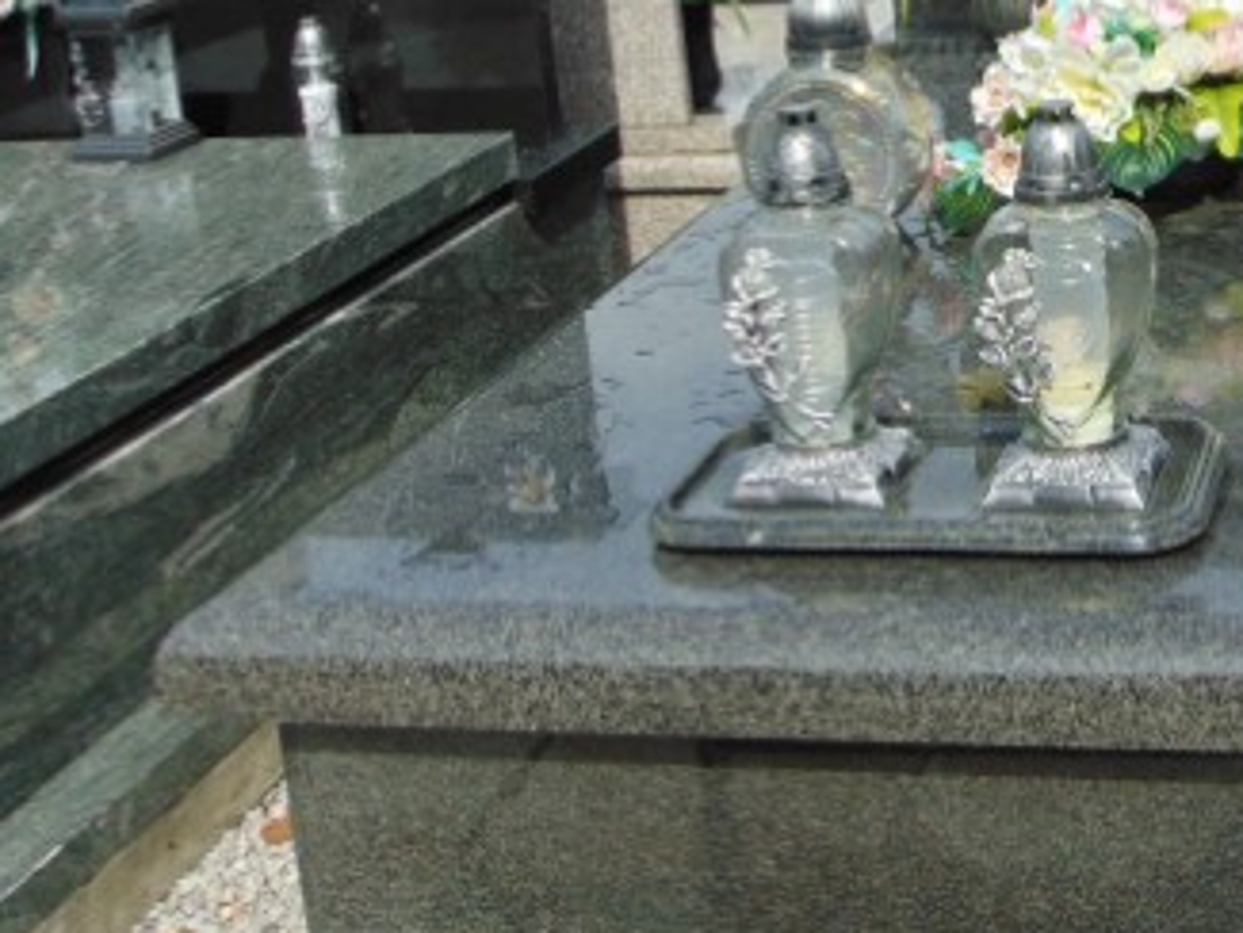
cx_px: 1178
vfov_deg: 22.1
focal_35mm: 65
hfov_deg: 28.4
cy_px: 92
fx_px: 2335
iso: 80
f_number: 3.2
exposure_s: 1/800
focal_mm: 5.8
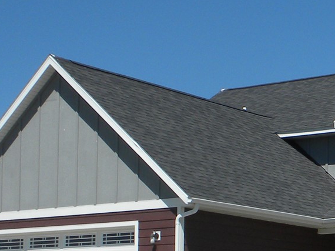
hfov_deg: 14.4
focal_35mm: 133
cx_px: 407
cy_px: 270
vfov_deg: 11.0
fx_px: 1287
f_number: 10
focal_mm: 6.6
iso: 64
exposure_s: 1/162
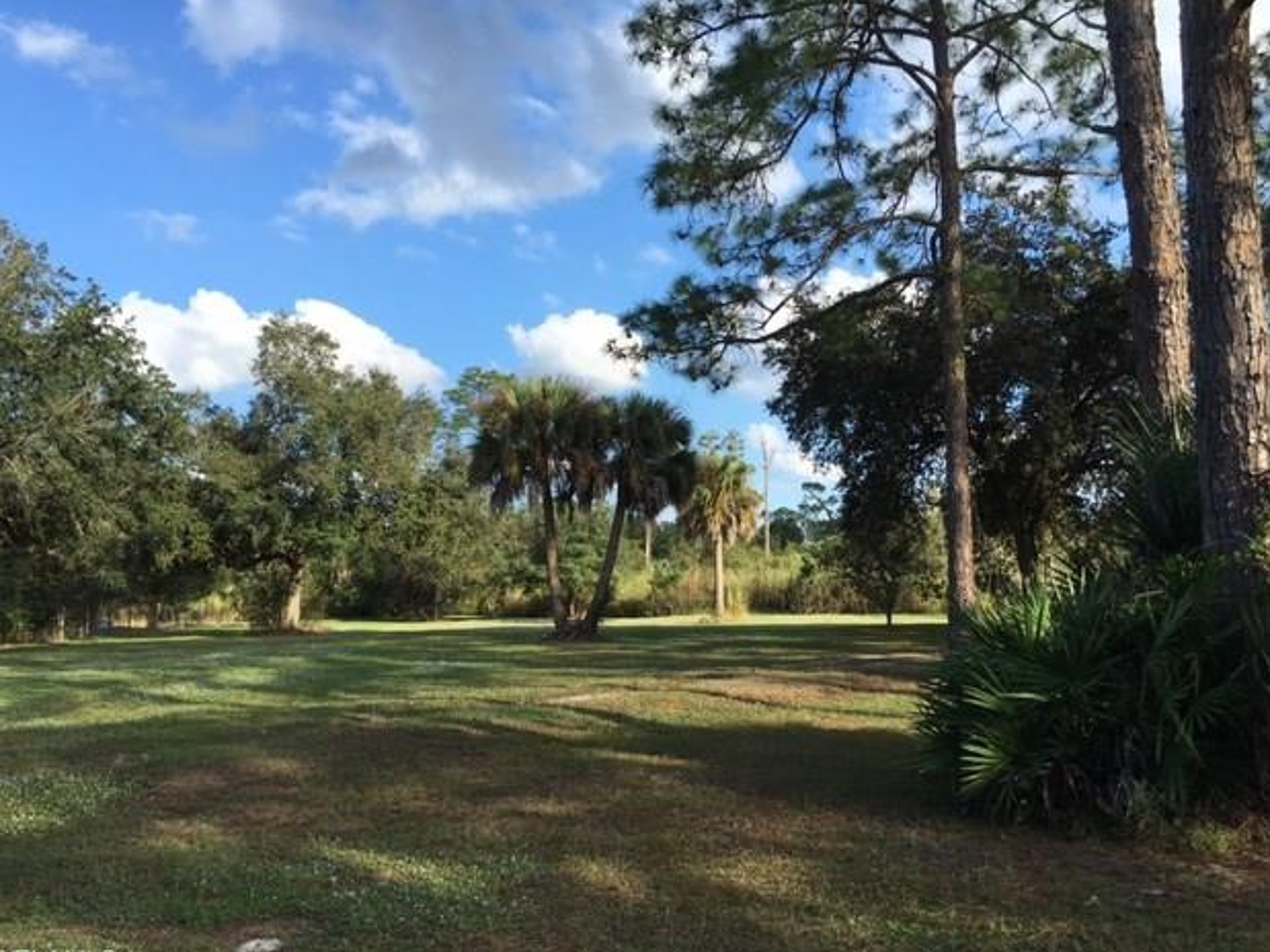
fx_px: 1100
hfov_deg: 60.0
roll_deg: +0.5
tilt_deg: +5.2
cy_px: 488
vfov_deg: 46.8
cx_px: 624
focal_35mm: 30
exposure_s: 1/999
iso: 25
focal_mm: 4.15
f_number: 2.2
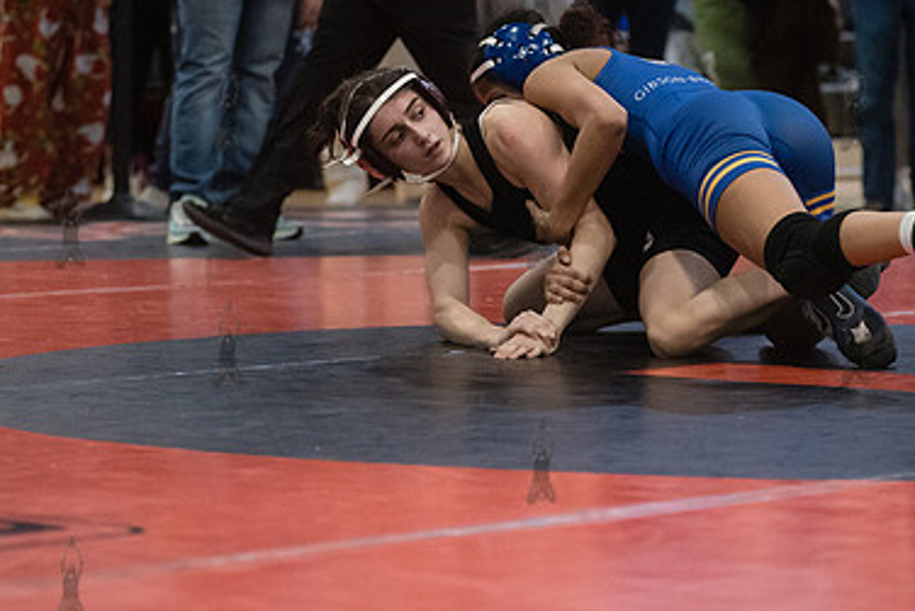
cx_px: 540
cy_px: 225
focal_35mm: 162
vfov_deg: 8.5
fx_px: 4119
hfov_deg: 12.7
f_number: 3.5
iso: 8000
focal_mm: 105
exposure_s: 1/500
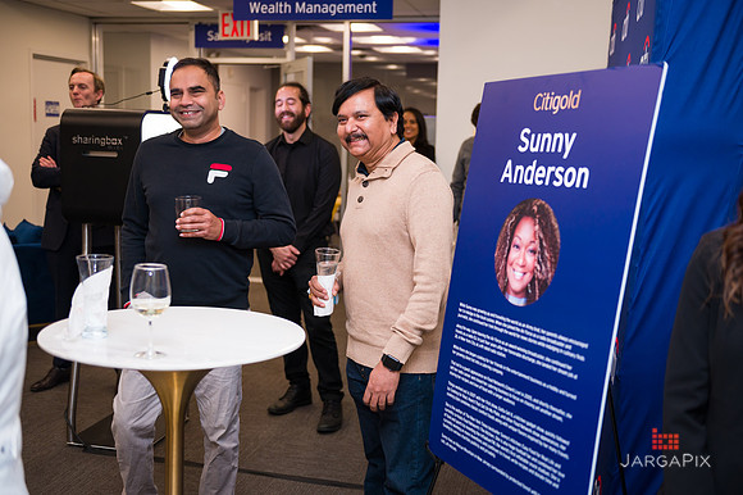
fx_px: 866
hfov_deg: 46.4
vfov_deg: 31.9
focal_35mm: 42
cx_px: 372
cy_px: 248
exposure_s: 1/200
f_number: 3.2
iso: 400
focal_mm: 42
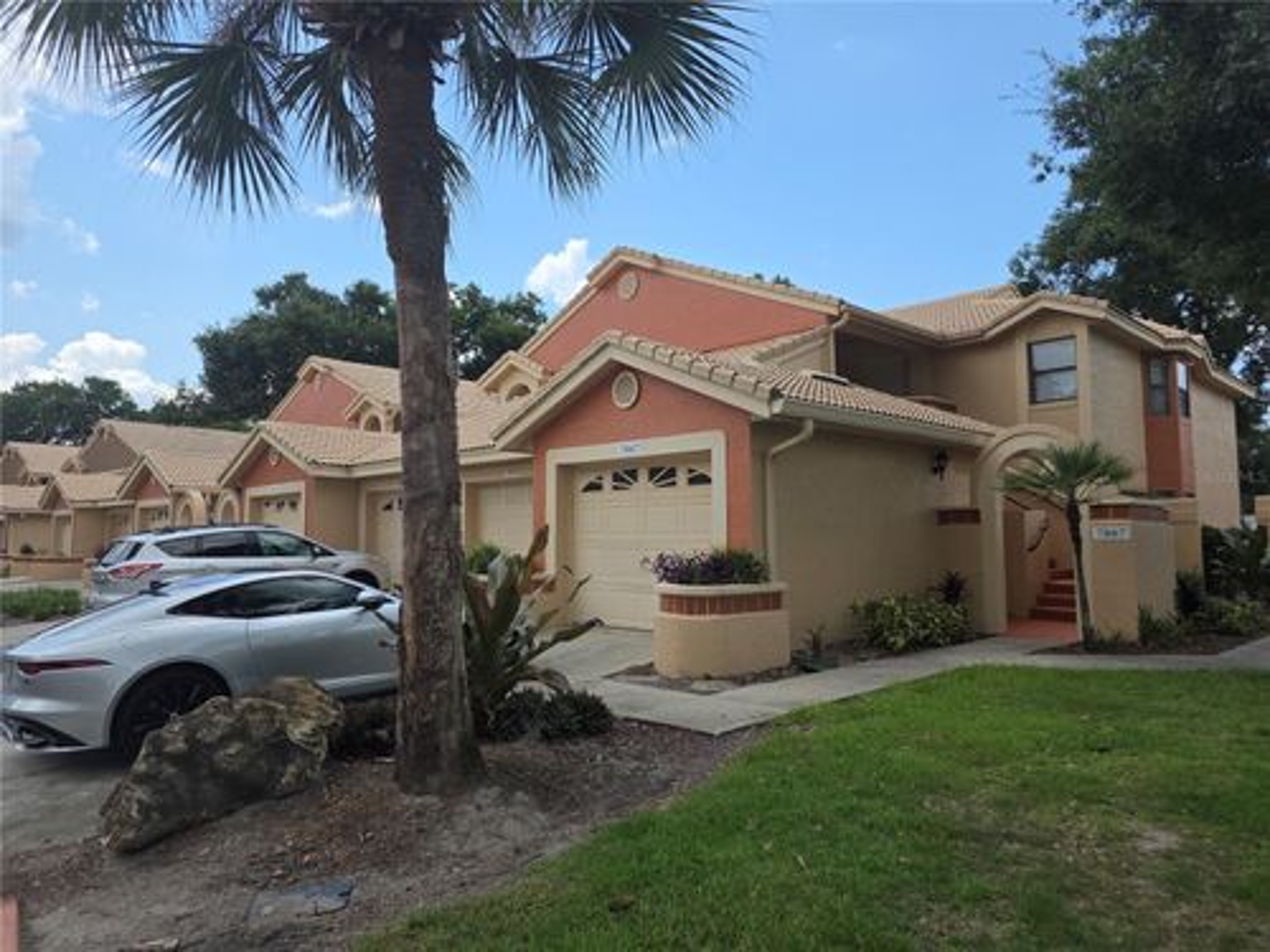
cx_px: 635
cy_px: 476
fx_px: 844
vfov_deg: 58.9
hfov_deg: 73.9
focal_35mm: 23
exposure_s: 1/4333
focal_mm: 6.3
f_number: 1.7
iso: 80
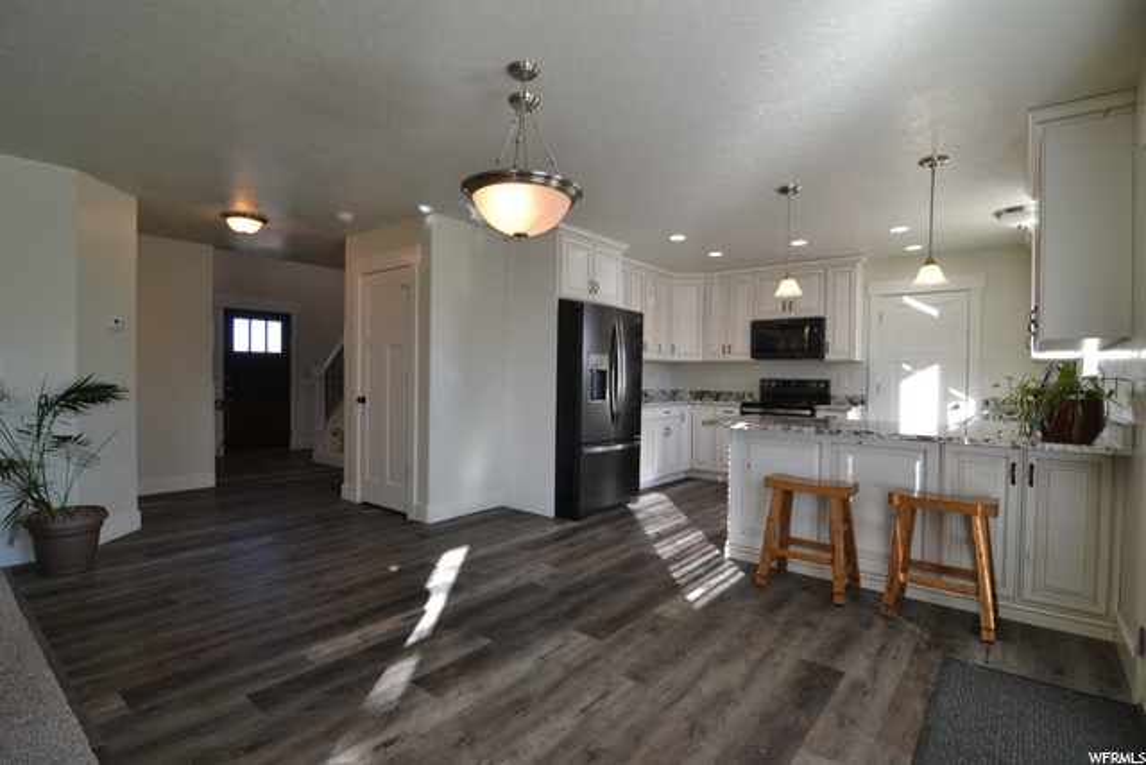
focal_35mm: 16
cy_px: 382
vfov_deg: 72.1
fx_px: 525
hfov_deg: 95.0
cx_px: 573
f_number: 5
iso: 400
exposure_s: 1/100
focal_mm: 11
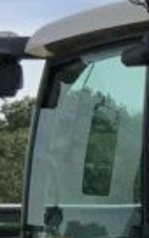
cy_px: 340
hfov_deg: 5.4
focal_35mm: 232
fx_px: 1507
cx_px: 417
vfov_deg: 8.9
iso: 20
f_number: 1.8
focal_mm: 3
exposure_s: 1/3322
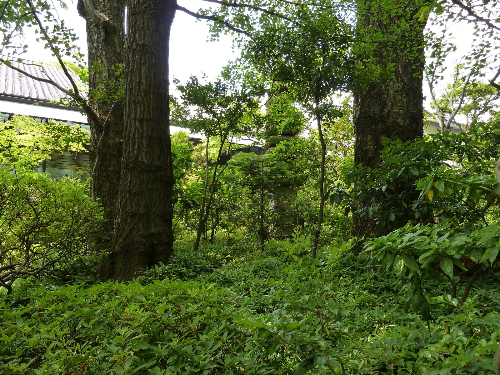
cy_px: 188
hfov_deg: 69.4
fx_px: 361
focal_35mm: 25
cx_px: 250
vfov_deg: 54.9
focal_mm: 4.1
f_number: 3.3
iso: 125
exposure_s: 1/100
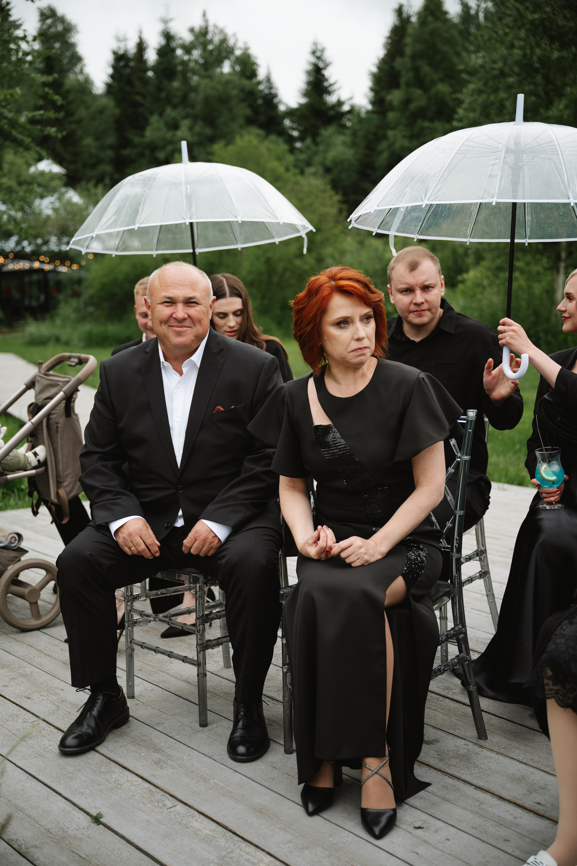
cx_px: 288
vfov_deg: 40.3
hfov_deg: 27.5
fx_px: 1178
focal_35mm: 49
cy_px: 433
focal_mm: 49
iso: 80
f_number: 2.8
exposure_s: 1/400
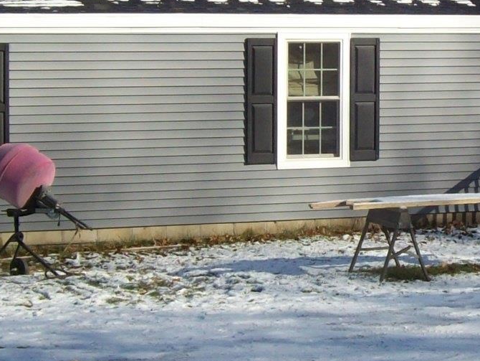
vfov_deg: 13.4
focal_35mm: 110
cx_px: 431
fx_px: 1526
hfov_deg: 17.6
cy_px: 108
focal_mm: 6
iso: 80
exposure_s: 1/531
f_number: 4.8
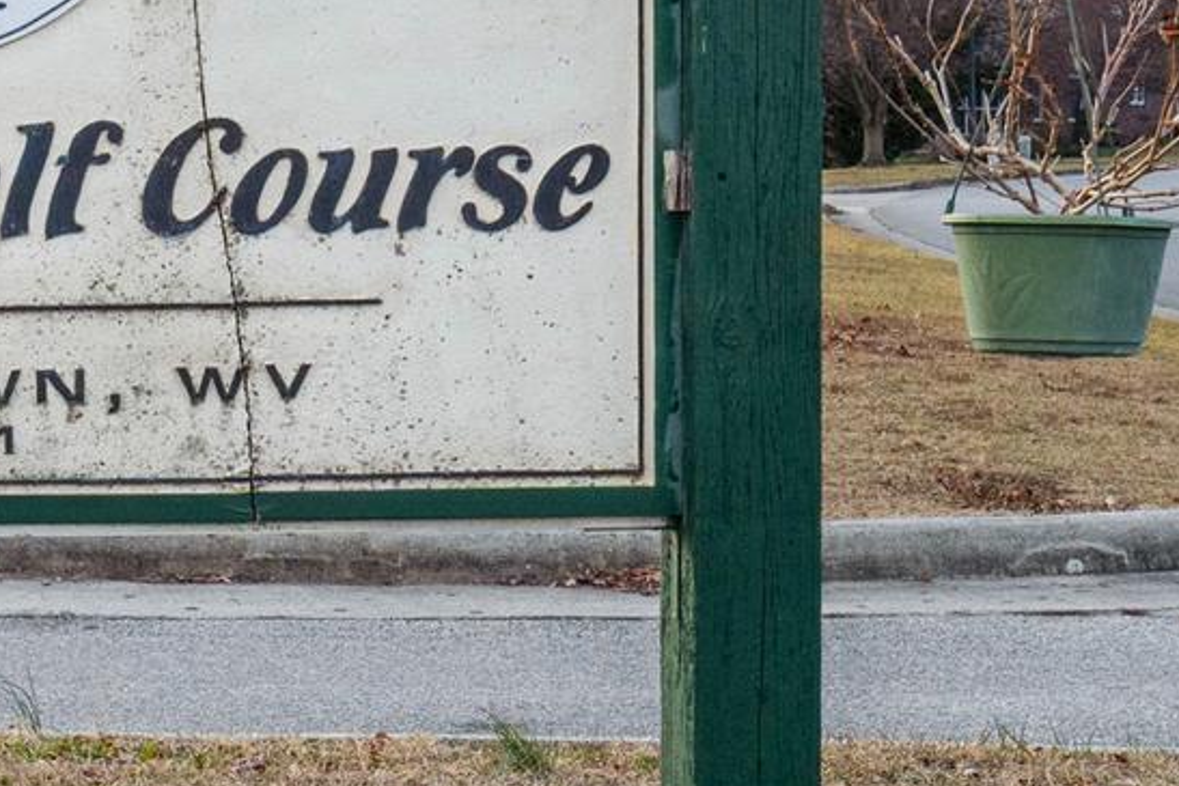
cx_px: -149
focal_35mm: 131
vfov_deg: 10.5
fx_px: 4291
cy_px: 281
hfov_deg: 15.2
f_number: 8
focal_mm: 35
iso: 800
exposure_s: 1/400
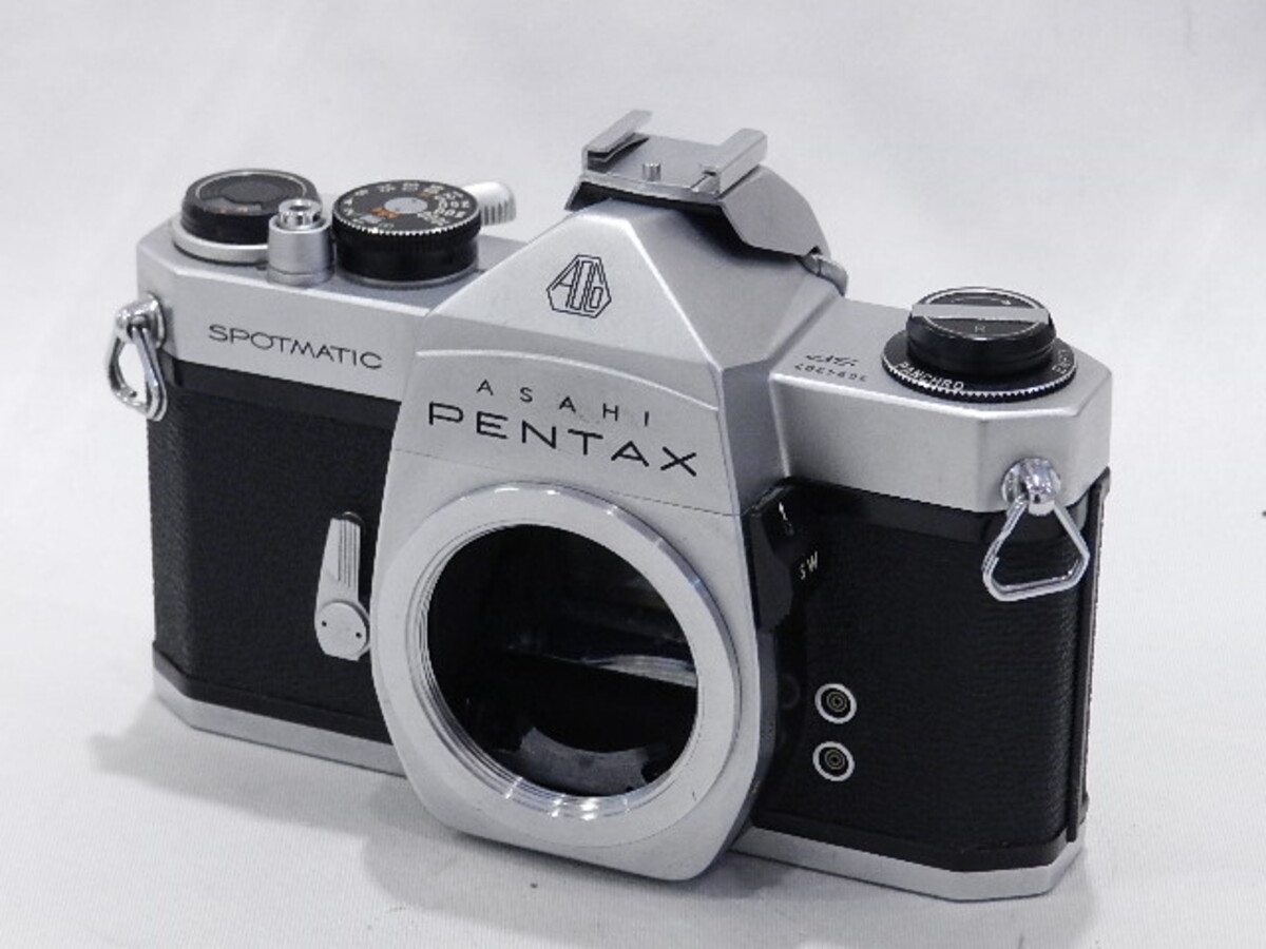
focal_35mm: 115
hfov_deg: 17.1
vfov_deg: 12.9
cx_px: 633
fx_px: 4206
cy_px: 474
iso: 800
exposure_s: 1/50
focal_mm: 20.5
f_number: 4.8
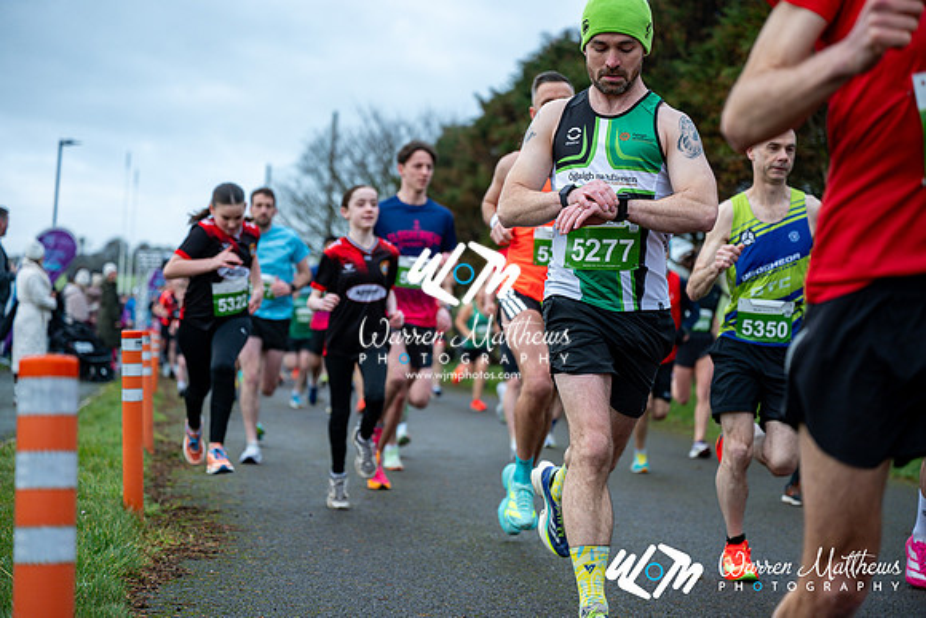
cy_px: 309
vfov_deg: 19.5
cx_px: 463
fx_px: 1801
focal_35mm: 70
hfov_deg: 28.8
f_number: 2.8
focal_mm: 70
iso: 280
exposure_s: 1/1250
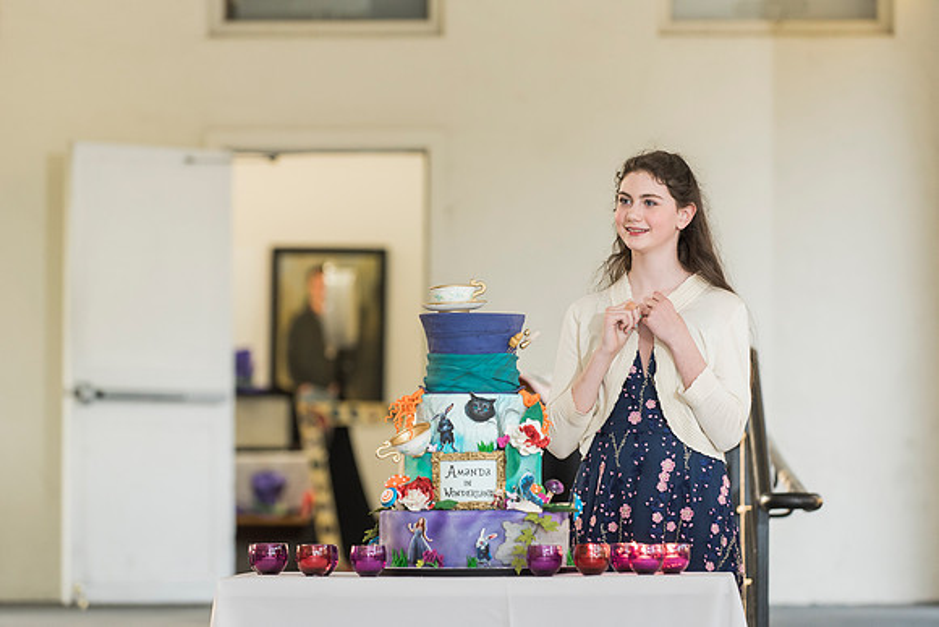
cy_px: 308
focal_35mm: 170
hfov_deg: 12.1
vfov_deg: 8.1
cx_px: 501
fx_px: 4445
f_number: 3.5
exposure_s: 1/160
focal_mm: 155
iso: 1000
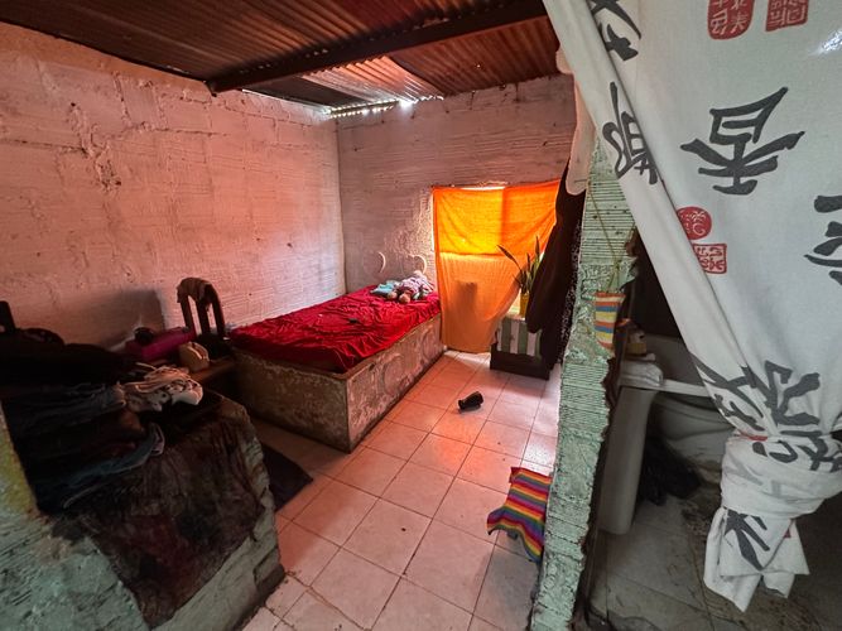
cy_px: 316
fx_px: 340
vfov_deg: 85.7
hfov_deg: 102.1
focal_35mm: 14
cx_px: 421
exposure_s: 1/60
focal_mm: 2.22
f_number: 2.2
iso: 500
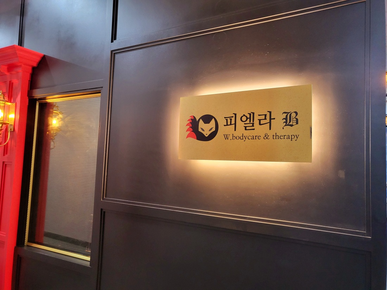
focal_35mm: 26
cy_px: 145
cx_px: 194
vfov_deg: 53.1
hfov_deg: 67.3
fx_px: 291
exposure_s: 1/30
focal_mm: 4.25
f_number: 1.8
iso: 640
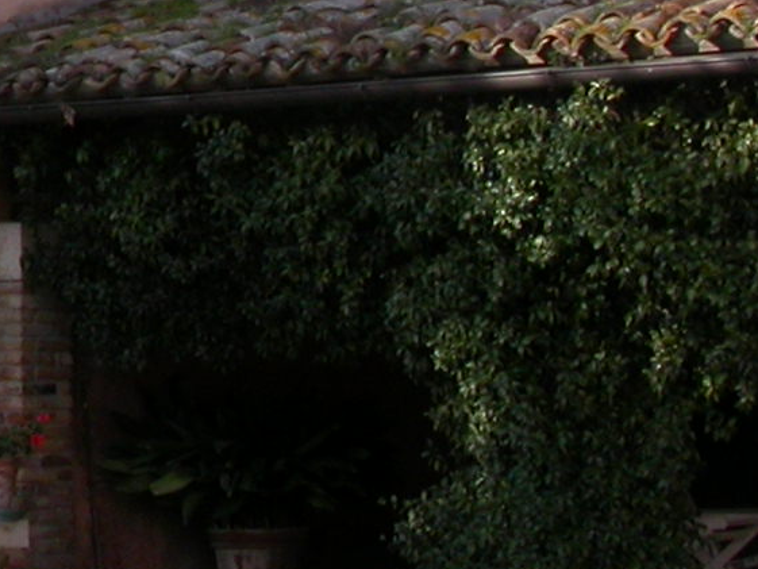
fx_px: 3461
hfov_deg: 11.5
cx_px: -674
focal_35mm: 158
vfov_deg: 9.2
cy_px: -281
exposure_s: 1/184
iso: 100
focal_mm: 8.2
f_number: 6
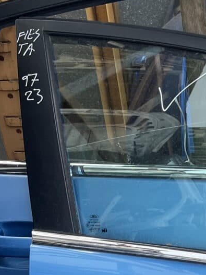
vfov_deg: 18.0
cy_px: 372
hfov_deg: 13.6
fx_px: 802
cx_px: 324
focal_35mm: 101
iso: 50
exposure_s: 1/358
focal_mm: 5.1
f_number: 1.6
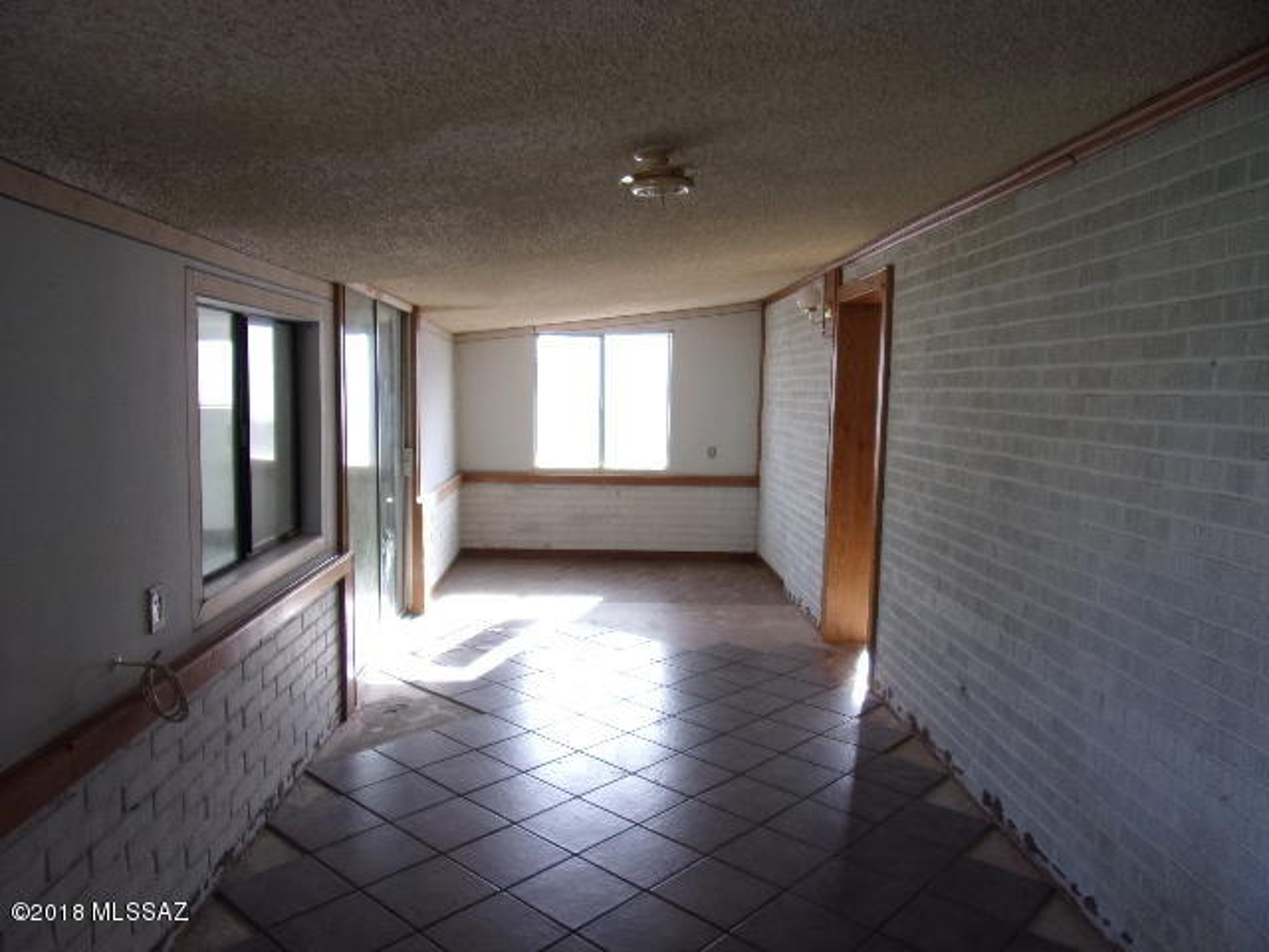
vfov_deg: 56.8
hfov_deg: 71.6
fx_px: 880
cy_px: 476
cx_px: 634
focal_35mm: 24
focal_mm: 4.3
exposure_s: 1/75
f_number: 3.3
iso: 80
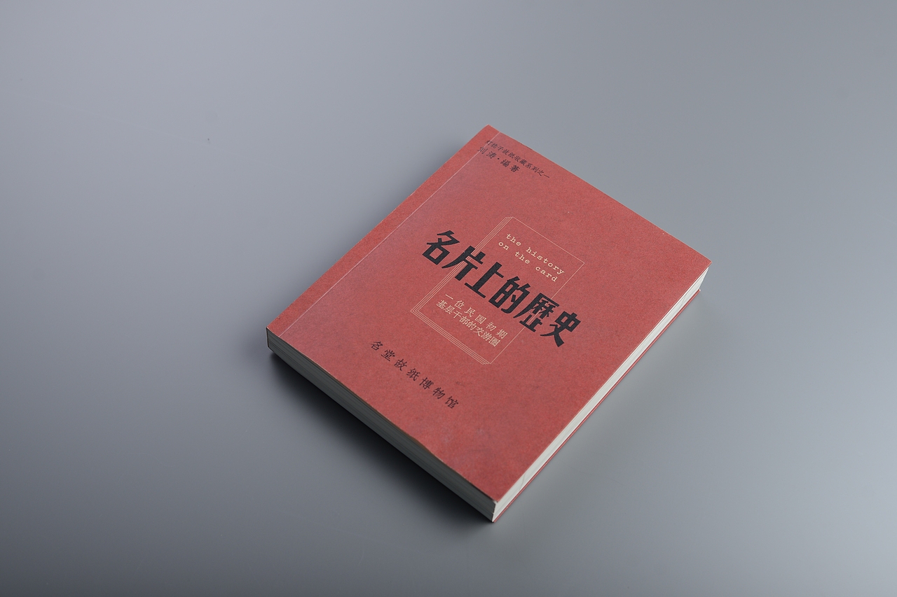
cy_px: 298
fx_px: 1246
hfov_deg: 39.6
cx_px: 448
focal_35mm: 50
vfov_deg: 27.0
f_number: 4.8
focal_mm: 50
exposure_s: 1/125
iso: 100
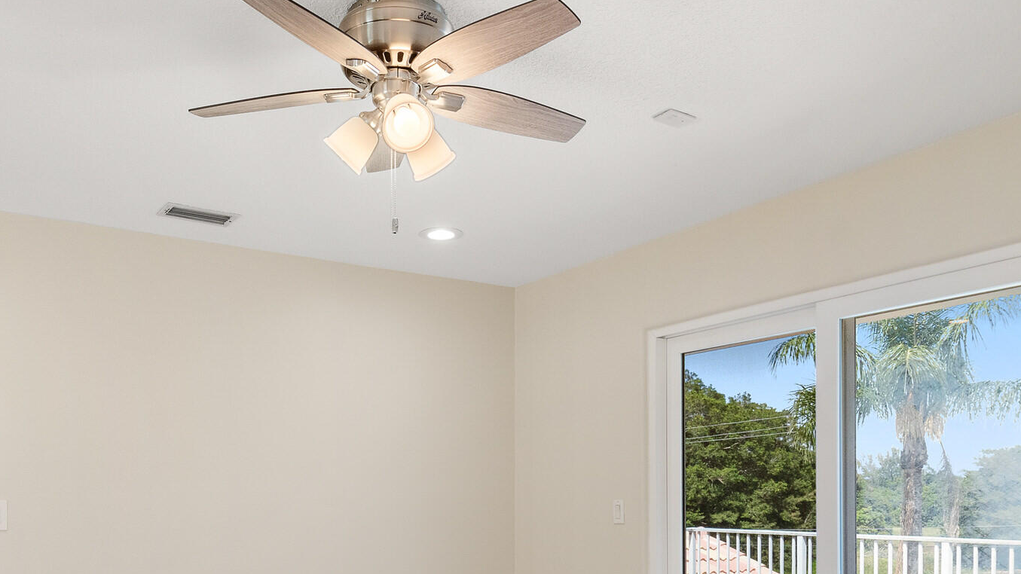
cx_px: 441
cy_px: 517
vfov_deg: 37.5
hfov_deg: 65.8
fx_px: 785
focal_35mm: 29
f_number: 8
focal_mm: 10
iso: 250
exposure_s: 1/30
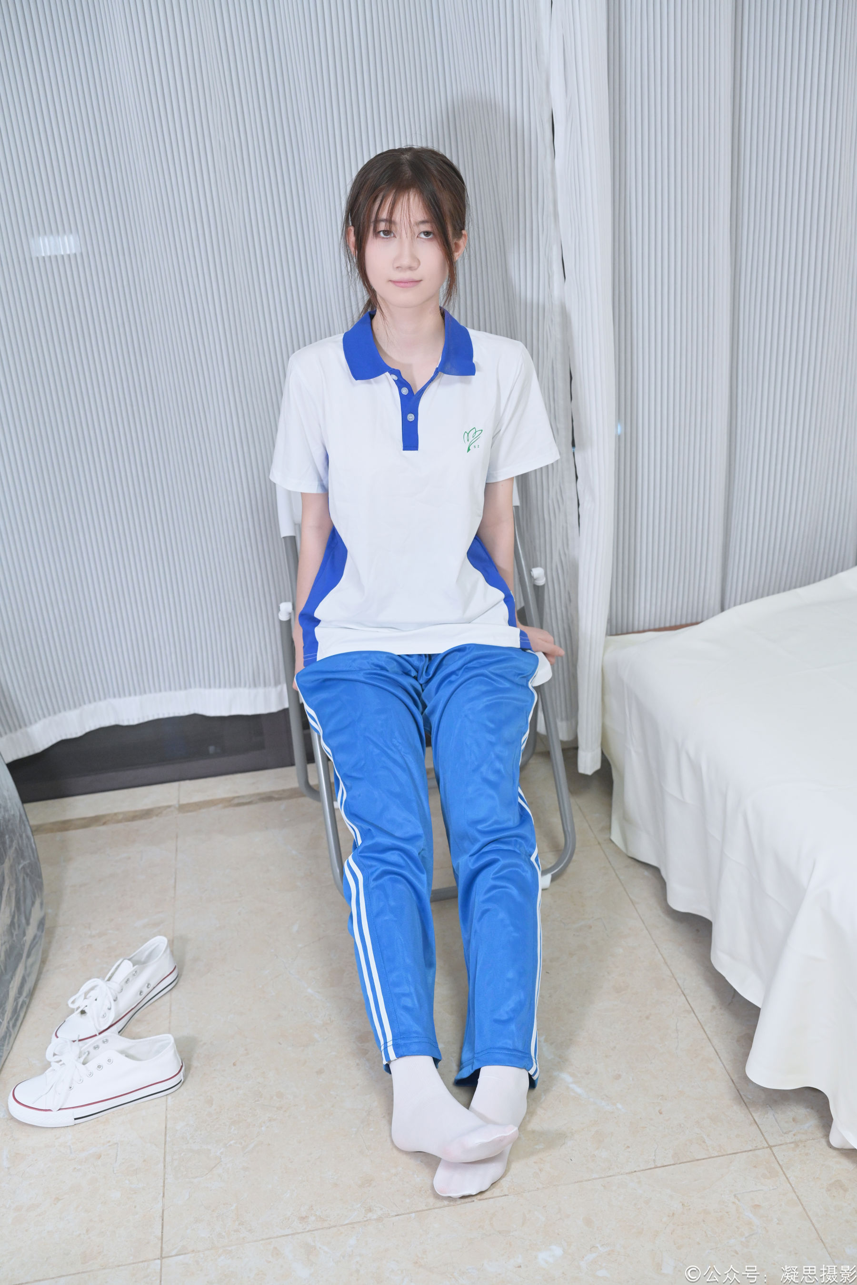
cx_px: 428
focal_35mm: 35
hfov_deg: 37.9
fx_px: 1250
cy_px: 642
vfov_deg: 54.4
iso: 2500
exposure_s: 1/100
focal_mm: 35
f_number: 3.5
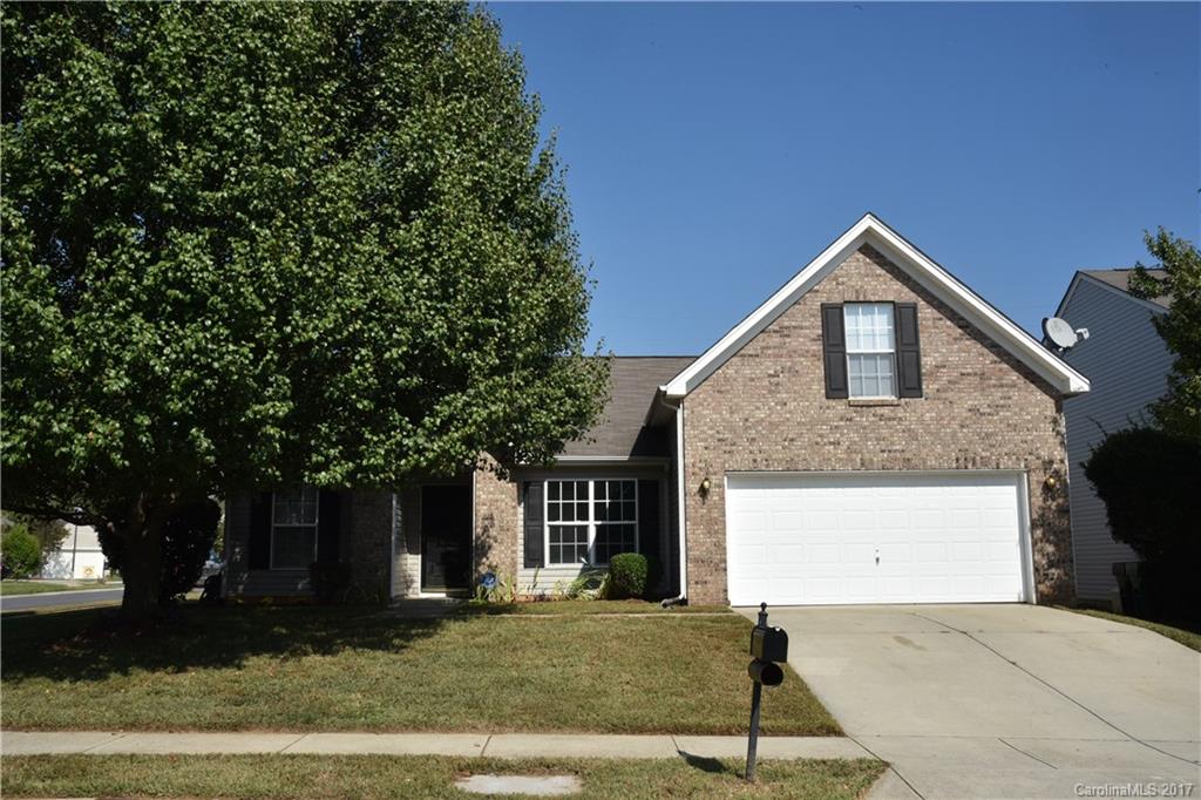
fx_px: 1034
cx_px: 600
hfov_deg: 60.3
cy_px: 400
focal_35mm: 31
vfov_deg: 42.3
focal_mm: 31
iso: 400
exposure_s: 1/200
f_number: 18
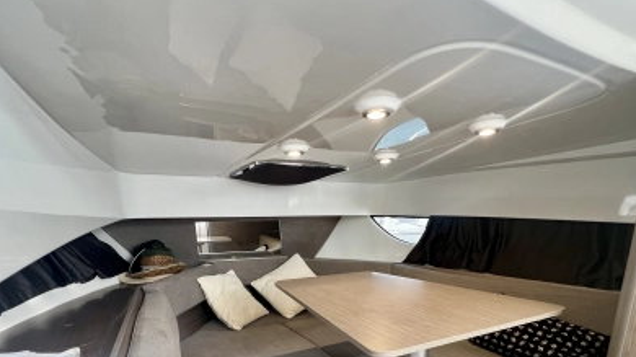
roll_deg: +0.2
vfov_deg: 50.1
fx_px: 337
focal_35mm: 20
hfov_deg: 86.5
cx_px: 341
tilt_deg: -15.1
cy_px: 315
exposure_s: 1/99
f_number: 1.8
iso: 250
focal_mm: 1.57
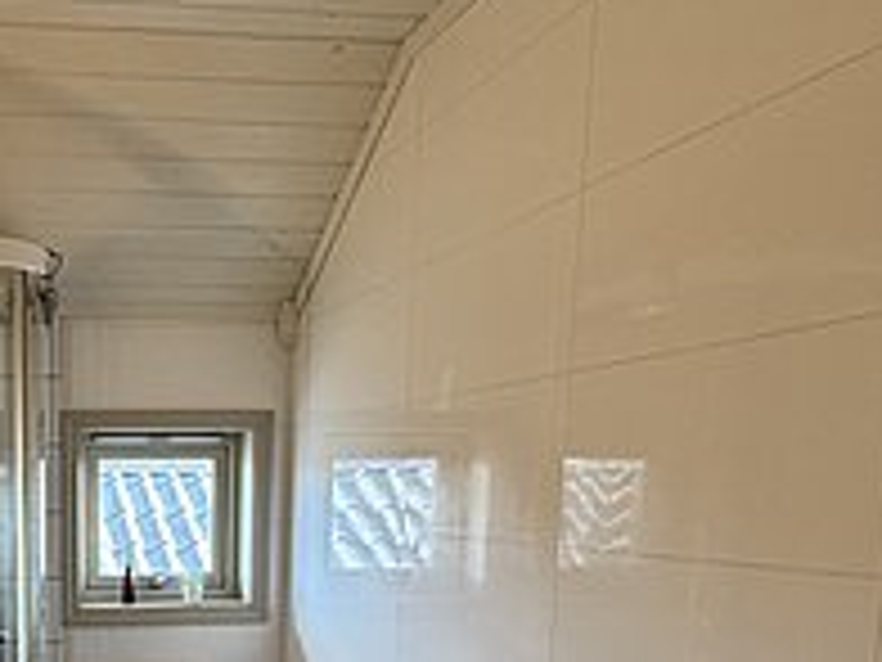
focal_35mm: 38
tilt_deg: -7.8
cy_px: 626
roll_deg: +0.8
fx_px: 968
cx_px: 47
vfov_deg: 35.0
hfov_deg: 43.6
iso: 250
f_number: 2.2
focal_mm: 2.22
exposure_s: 1/100
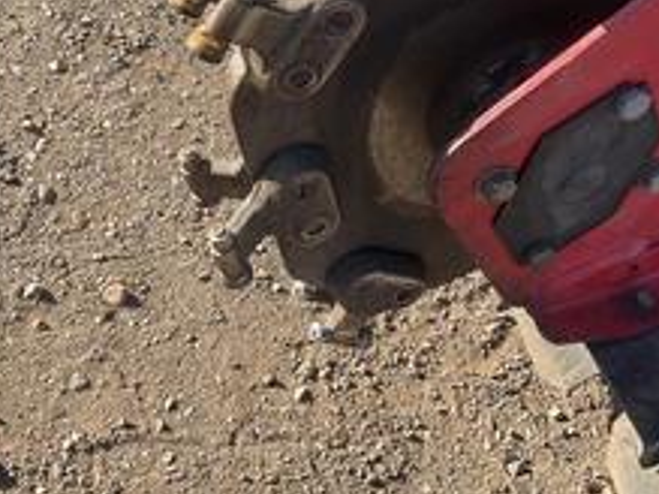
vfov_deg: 26.6
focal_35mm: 53
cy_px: 54
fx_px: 1008
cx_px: 421
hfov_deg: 35.9
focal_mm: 3
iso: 25
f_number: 1.8
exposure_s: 1/534
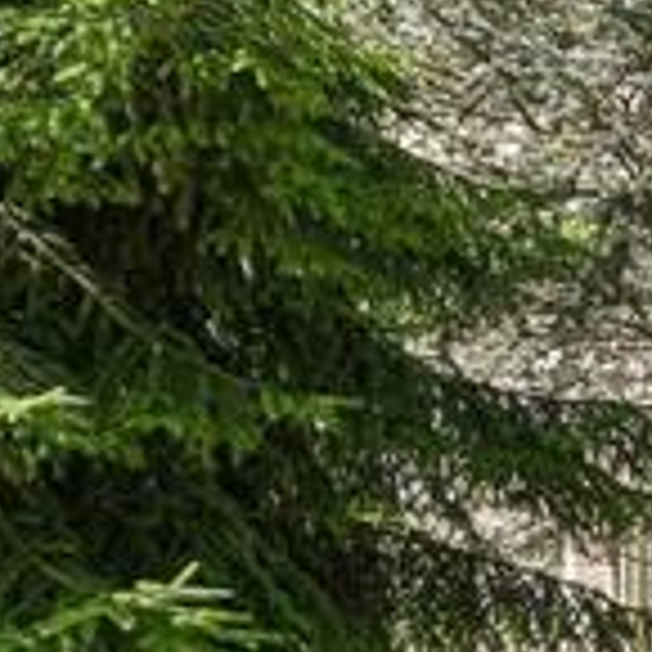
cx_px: 1713
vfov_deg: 17.3
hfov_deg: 12.4
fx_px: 2110
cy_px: 40
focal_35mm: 99
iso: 100
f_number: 8
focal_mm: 16.5
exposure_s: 1/50
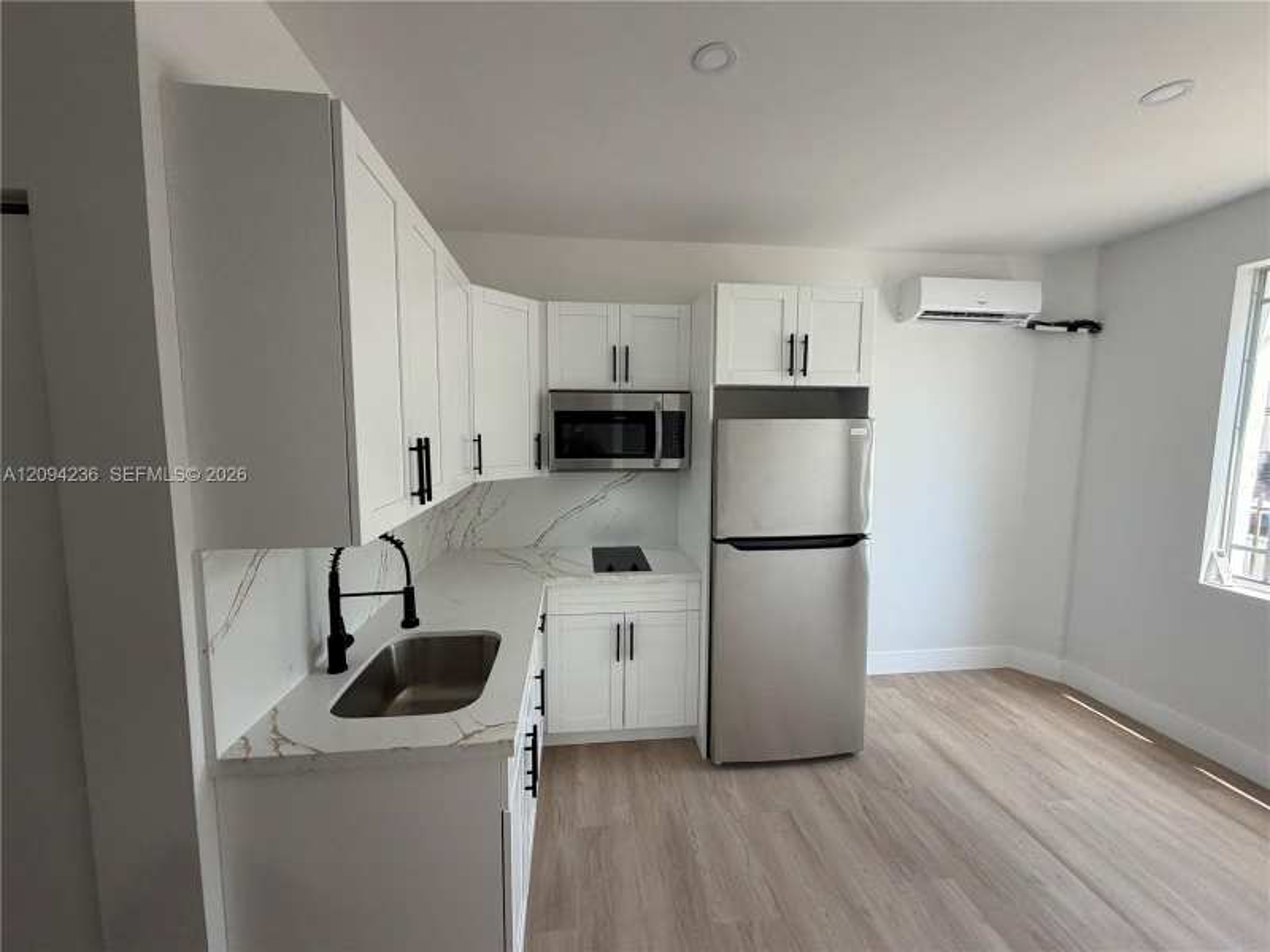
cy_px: 476
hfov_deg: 102.1
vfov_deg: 85.7
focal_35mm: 14
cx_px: 635
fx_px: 514
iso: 64
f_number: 2.2
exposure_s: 1/121
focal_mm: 2.22
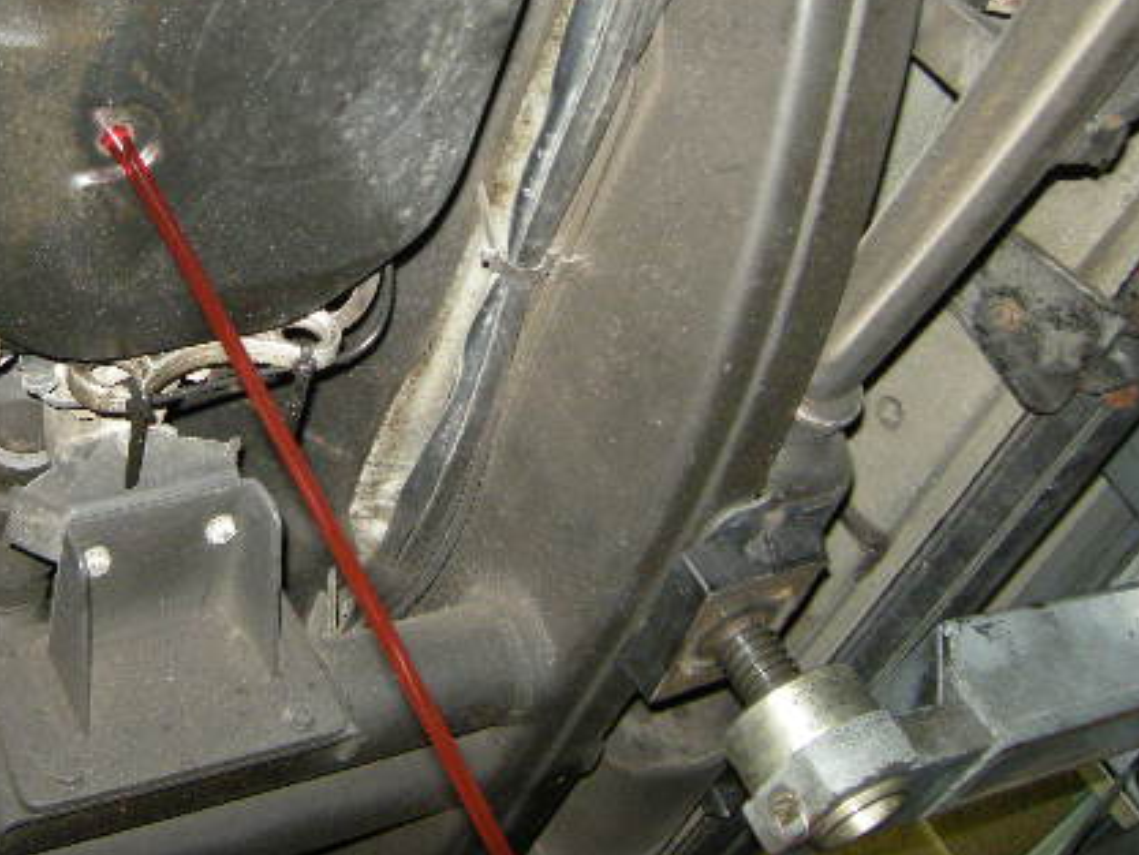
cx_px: 290
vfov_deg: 32.9
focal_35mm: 43
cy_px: 202
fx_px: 1415
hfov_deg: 42.5
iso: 371
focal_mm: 4.7
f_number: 2.8
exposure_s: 1/60
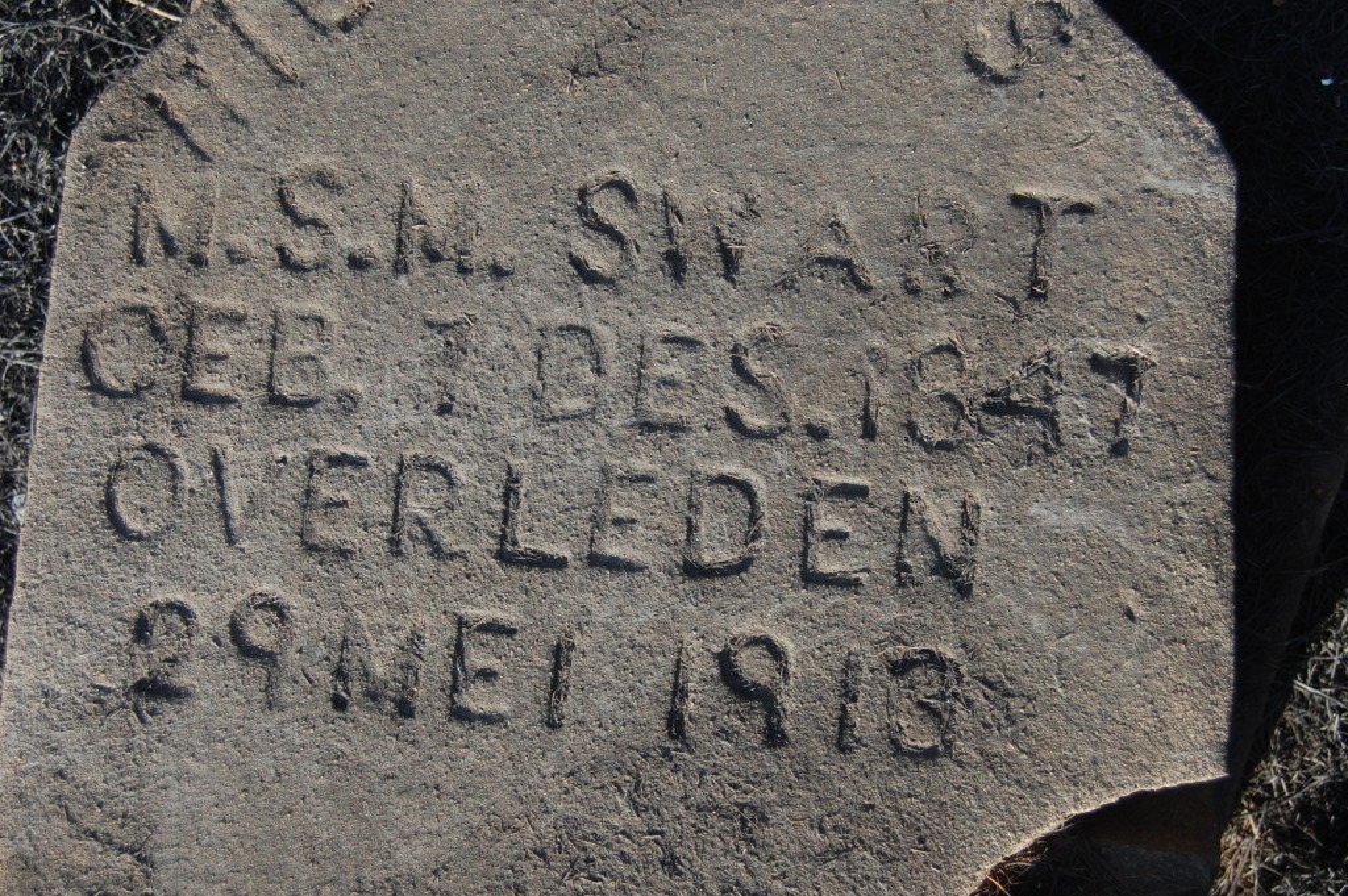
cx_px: 674
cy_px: 448
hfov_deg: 37.9
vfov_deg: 25.7
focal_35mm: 52
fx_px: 1964
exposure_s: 1/125
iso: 200
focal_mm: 35
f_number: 5.6
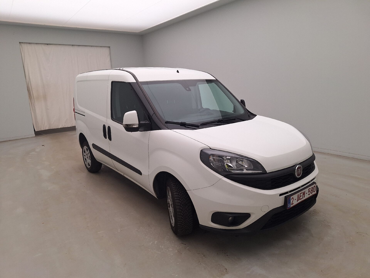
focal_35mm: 23
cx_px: 185
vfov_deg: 58.9
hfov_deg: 73.9
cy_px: 139
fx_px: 246
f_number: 1.8
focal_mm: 5.54
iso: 40
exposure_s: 1/191
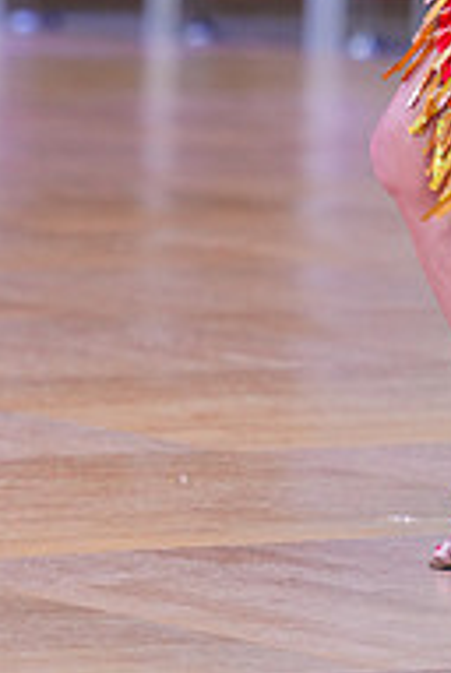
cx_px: 618
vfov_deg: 5.7
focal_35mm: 358
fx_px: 6703
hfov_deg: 3.8
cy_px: -130
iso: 1600
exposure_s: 1/320
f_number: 2.8
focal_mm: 118
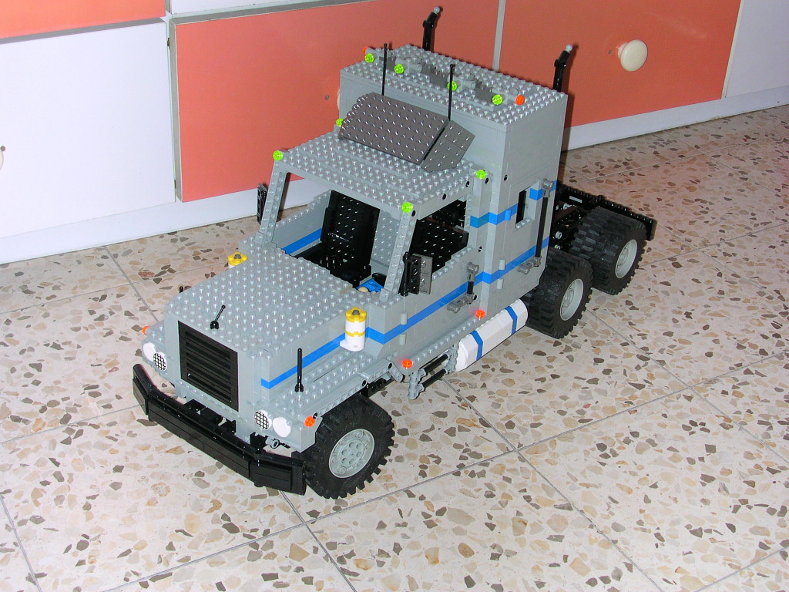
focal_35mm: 49
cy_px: 296
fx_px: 1117
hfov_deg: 38.9
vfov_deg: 29.7
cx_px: 394
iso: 100
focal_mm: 7.5
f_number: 3.2
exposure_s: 1/60
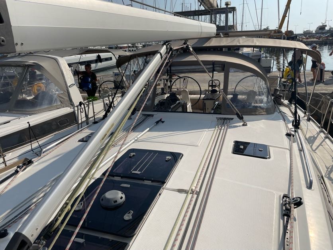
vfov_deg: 53.1
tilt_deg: -16.5
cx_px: 166
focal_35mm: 26
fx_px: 250
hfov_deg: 67.3
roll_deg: +3.3
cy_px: 125
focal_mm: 4.2
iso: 32
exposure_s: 1/7813
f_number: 1.6
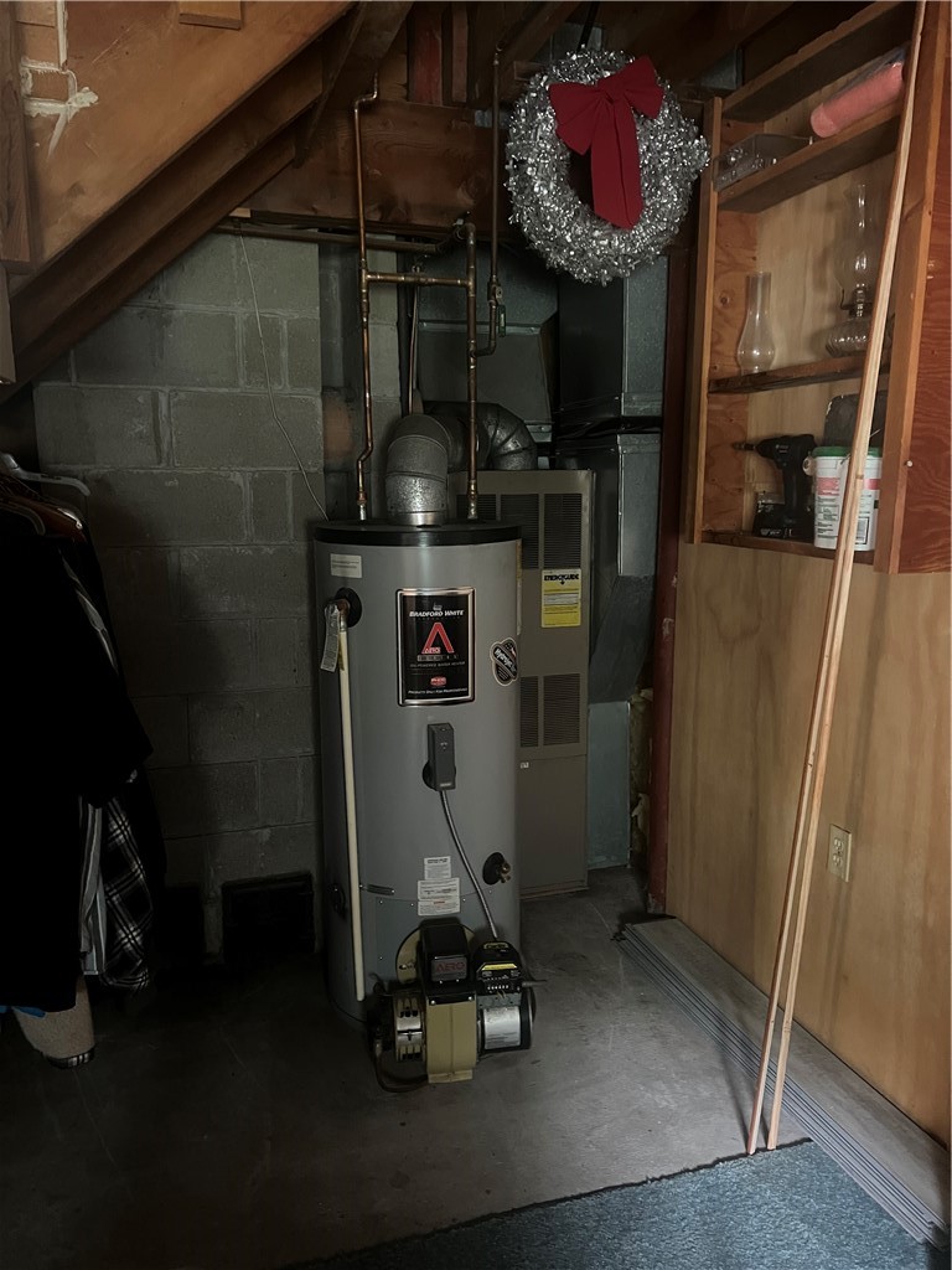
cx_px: 476
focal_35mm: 26
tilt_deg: -9.4
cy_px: 635
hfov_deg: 53.1
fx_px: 953
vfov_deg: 67.3
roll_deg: +0.1
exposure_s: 1/24
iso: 1000
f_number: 1.5
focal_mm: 5.7
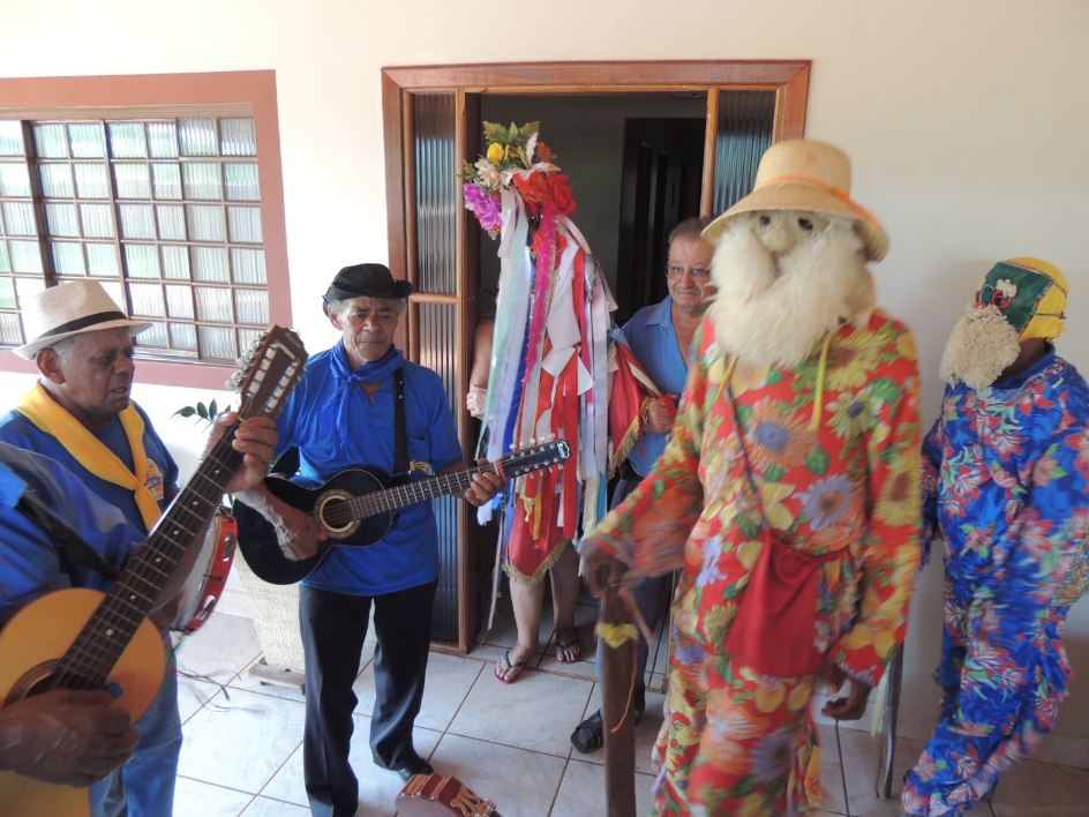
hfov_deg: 71.6
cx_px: 544
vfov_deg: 56.8
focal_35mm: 24
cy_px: 408
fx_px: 755
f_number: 3
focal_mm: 4.3
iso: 200
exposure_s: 1/30
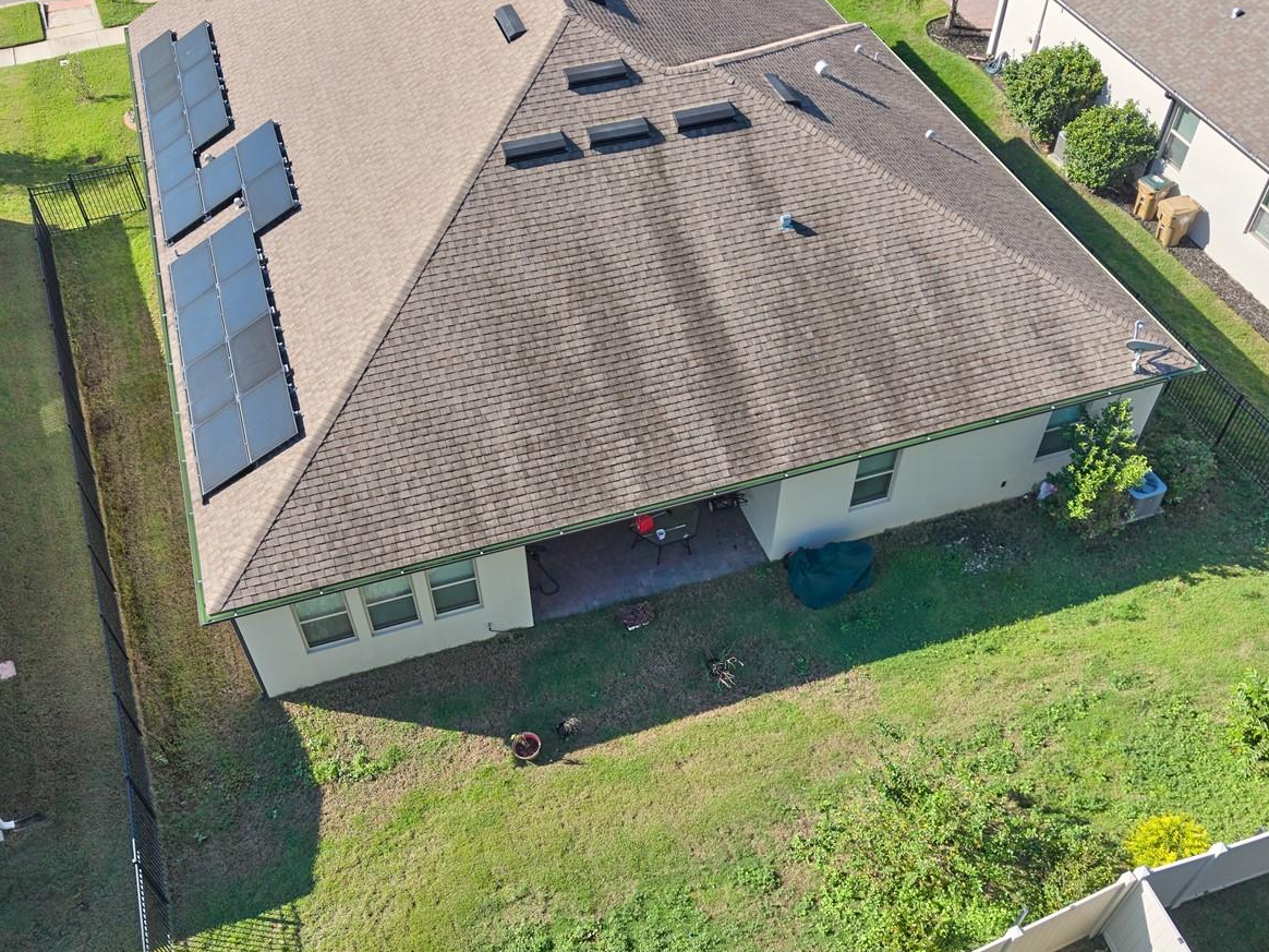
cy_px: 569
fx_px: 1210
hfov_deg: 55.4
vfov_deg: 42.7
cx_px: 631
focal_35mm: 33
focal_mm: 8.67
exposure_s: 1/2500
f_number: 1.8
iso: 290
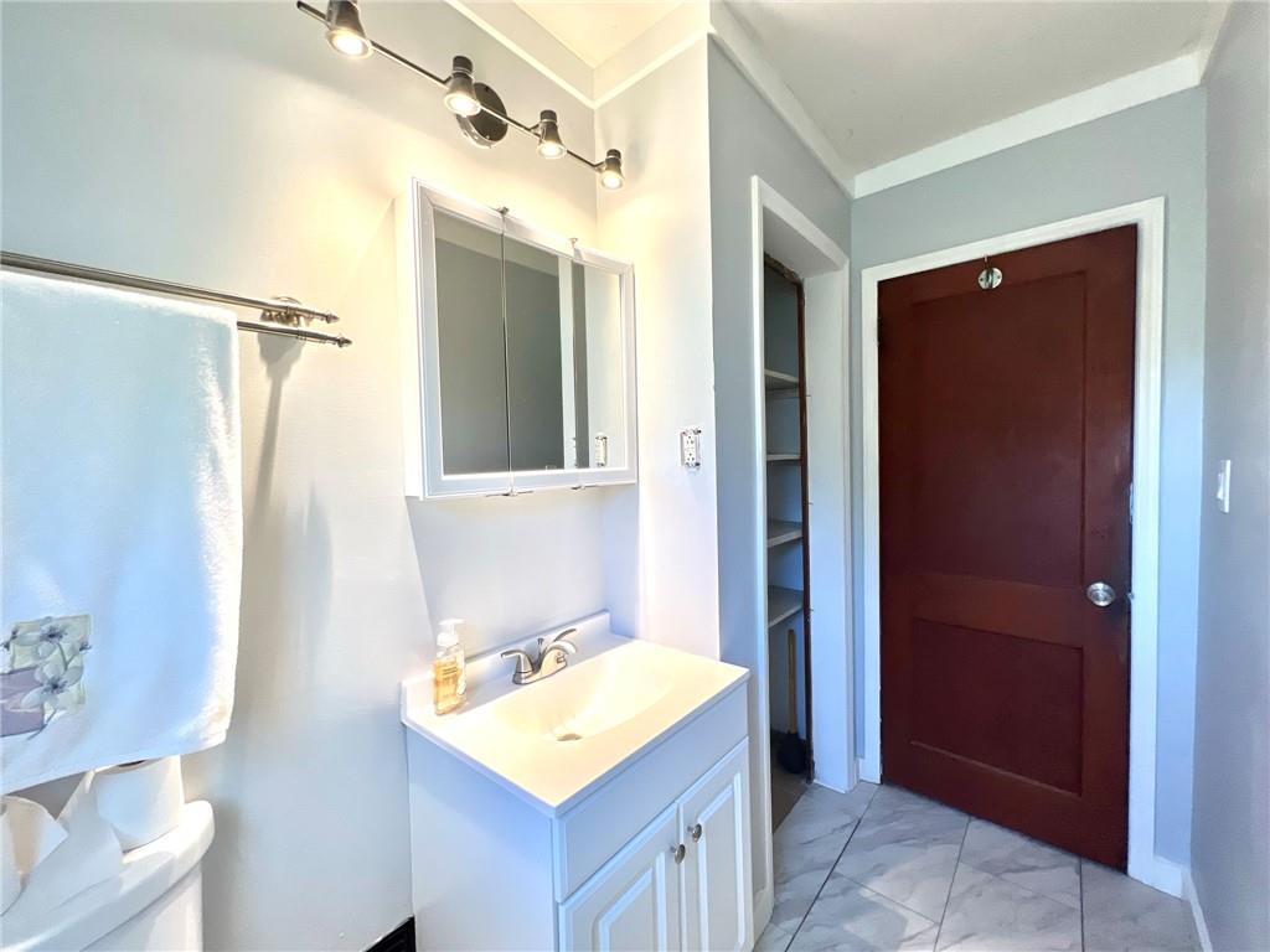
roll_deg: +1.0
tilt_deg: -3.2
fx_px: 477
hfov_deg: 106.2
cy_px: 476
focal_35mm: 13
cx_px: 635
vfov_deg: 89.9
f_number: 1.8
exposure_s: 1/120
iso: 100
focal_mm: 1.57
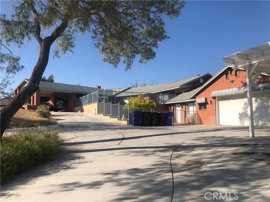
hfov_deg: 63.4
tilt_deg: +2.9
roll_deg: -0.2
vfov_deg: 49.7
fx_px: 218
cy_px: 101
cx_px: 135
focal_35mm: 28
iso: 20
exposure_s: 1/1919
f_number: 1.8
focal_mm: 3.99
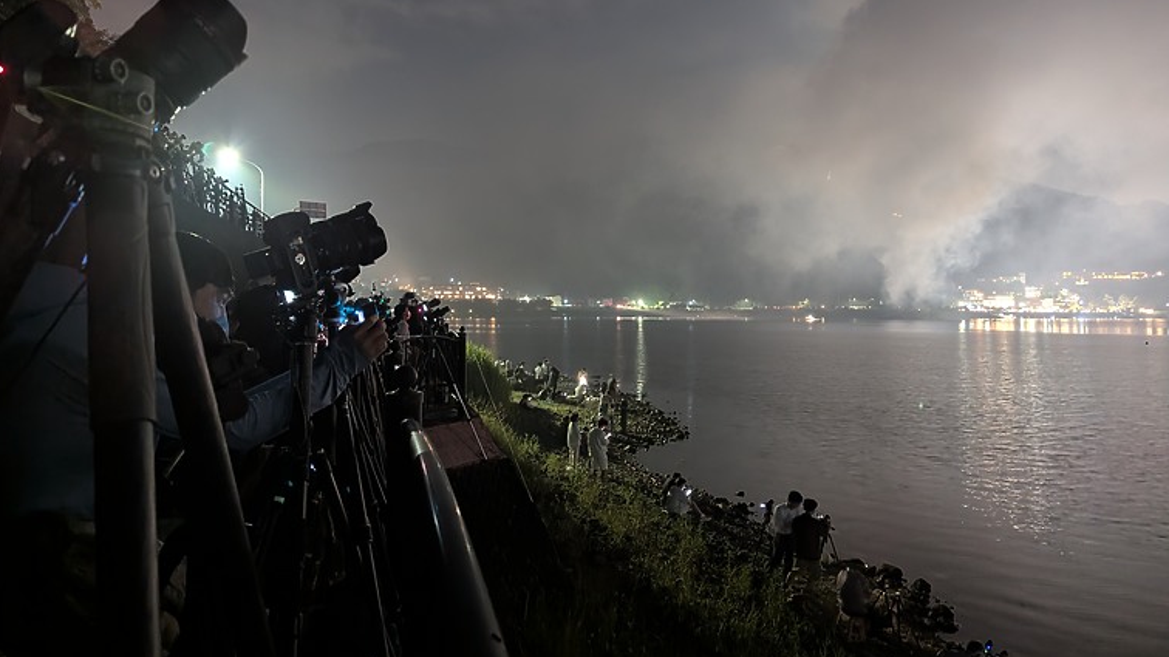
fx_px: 837
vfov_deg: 42.8
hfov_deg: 69.9
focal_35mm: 27
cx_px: 572
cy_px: 290
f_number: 1.85
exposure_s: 1/2.43
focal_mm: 6.81
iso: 1012
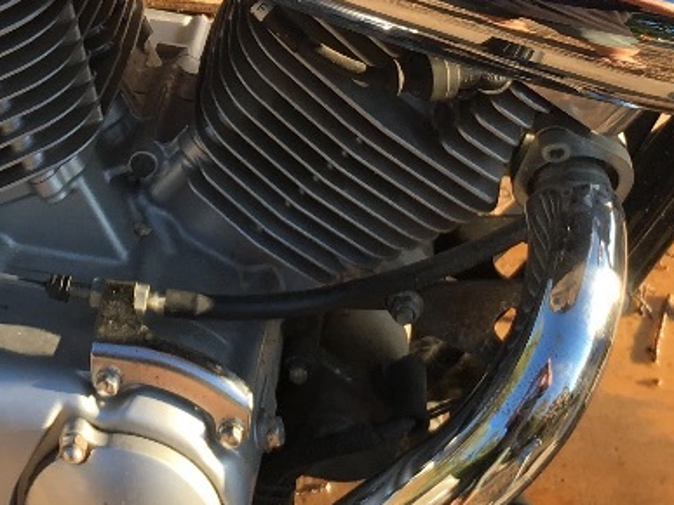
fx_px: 1869
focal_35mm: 96
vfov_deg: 14.9
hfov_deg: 20.2
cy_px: -85
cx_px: 146
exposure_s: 1/318
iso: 25
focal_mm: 4.15
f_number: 2.2
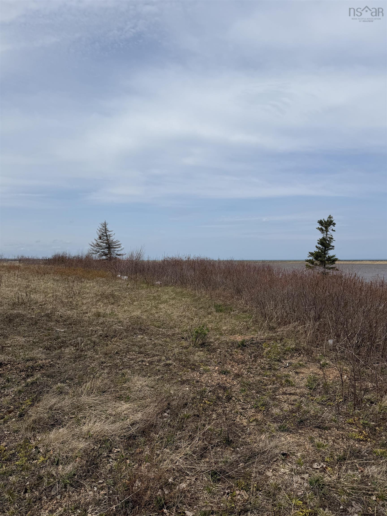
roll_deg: -0.5
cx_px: 194
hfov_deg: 56.8
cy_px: 258
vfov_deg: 71.6
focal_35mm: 24
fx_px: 358
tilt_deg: -1.2
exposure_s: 1/10309
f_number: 1.78
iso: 80
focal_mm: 6.76
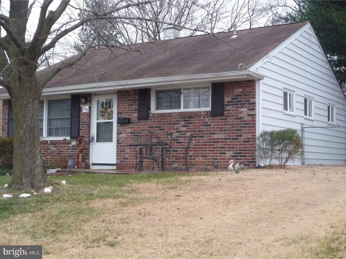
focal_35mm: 57
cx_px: 173
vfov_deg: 25.7
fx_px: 570
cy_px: 130
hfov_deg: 33.8
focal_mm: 10
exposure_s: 1/50
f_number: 5.2
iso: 400
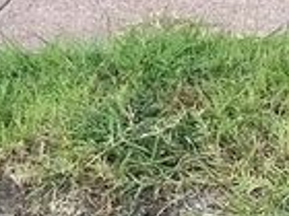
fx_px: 1528
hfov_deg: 9.5
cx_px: 720
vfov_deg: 6.8
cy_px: -568
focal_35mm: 183
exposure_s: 1/476
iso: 32
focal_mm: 5.1
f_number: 1.6
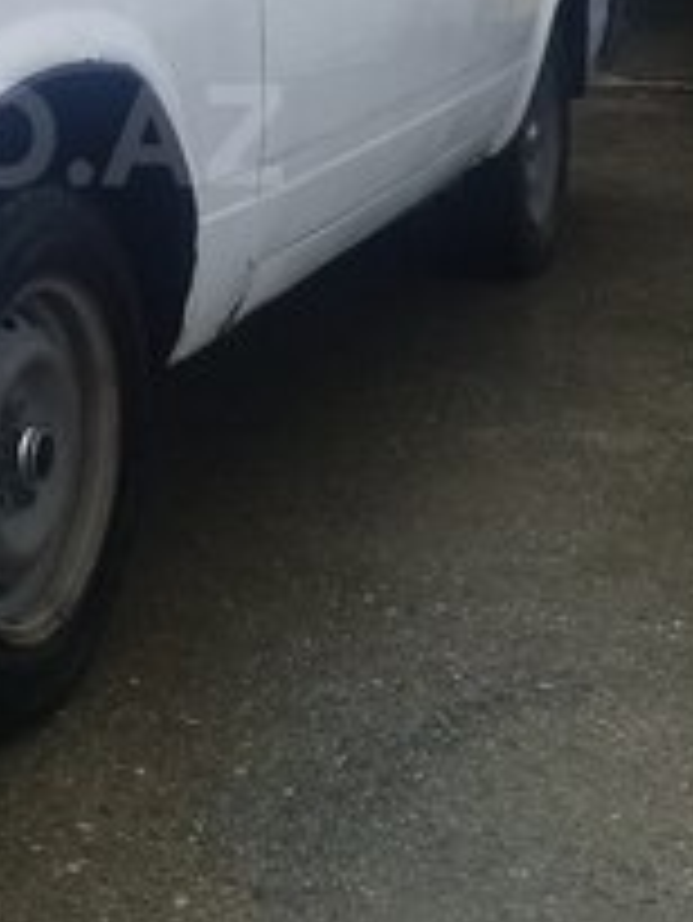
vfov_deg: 25.4
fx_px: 2000
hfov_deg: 18.9
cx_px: -63
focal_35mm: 75
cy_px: 135
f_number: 2.2
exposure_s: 1/140
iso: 50
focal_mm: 3.3
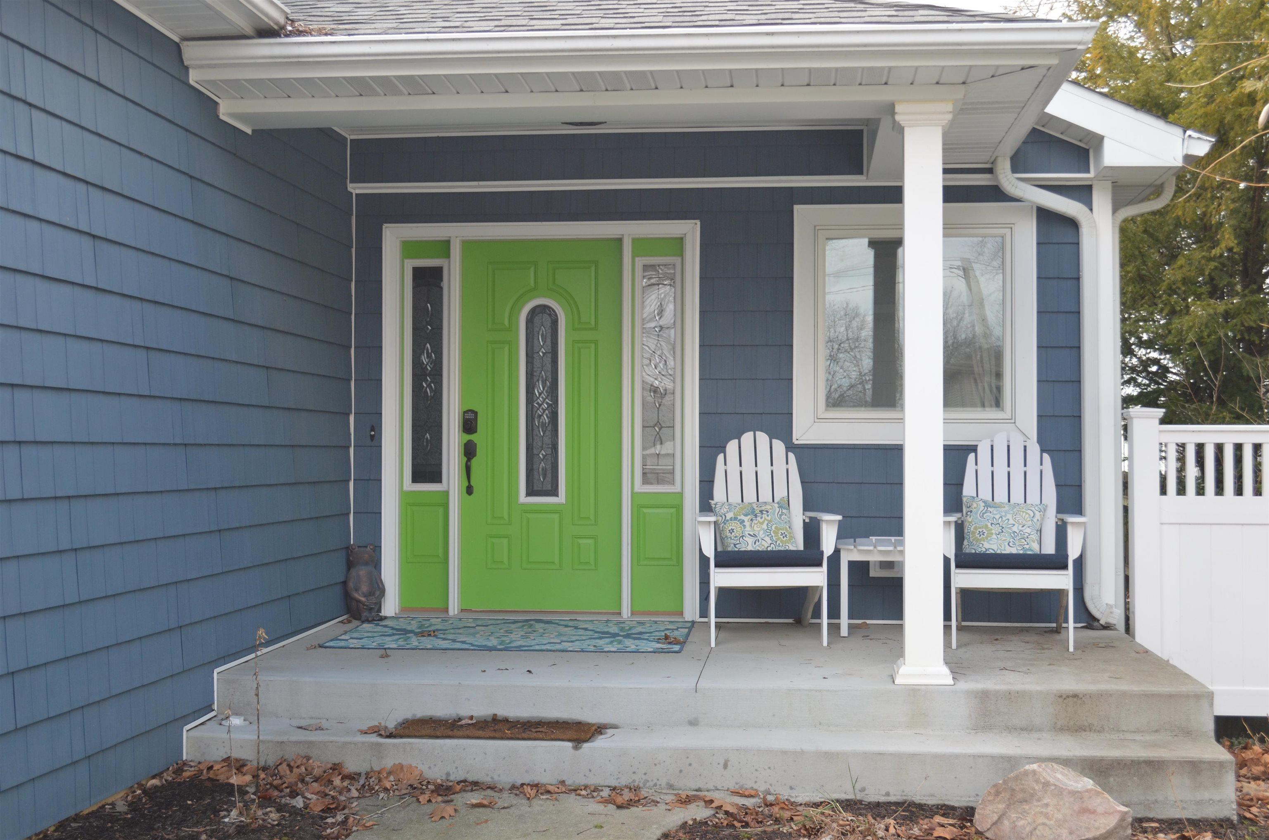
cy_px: 420
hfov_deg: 45.0
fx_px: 1530
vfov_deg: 30.7
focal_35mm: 44
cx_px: 634
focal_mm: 29
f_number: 5.6
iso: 400
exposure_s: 1/250
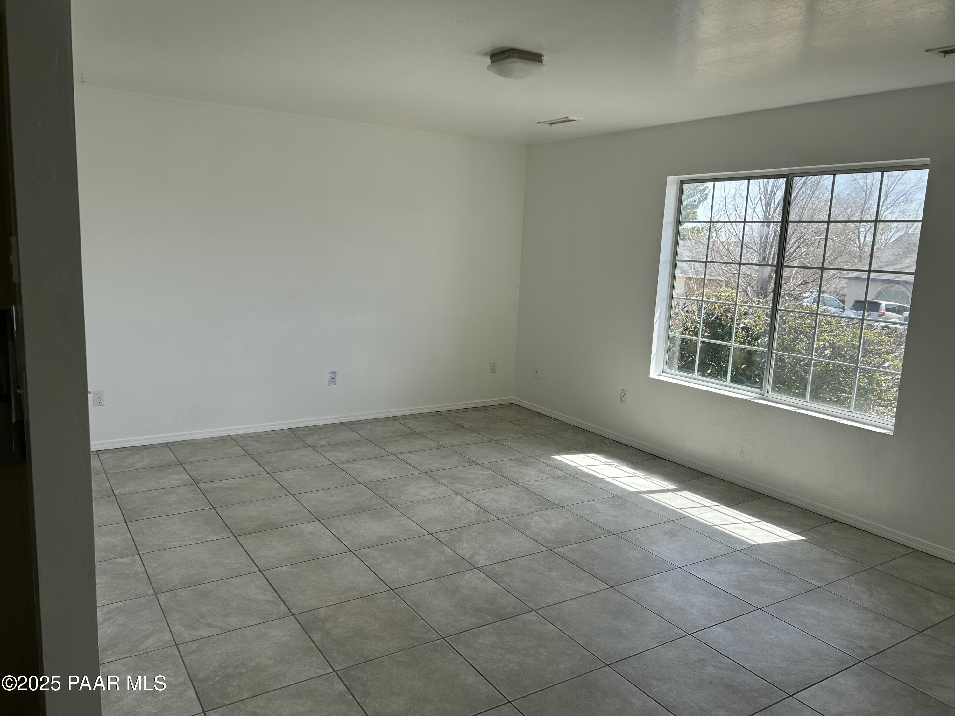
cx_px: 478
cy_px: 358
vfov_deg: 53.1
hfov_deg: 67.3
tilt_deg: -7.0
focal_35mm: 26
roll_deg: -2.2
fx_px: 717
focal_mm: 5.7
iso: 50
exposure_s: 1/604
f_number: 1.5
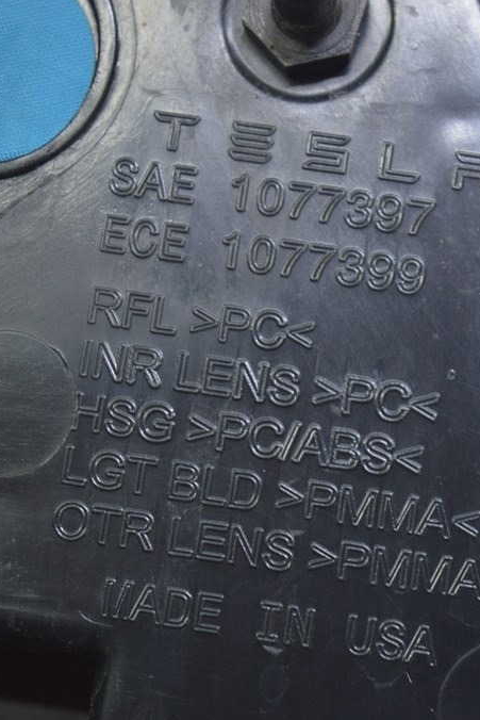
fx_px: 2179
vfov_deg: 18.8
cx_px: 249
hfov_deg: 12.6
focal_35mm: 109
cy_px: 362
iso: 400
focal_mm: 48
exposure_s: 1/20
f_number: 5.6
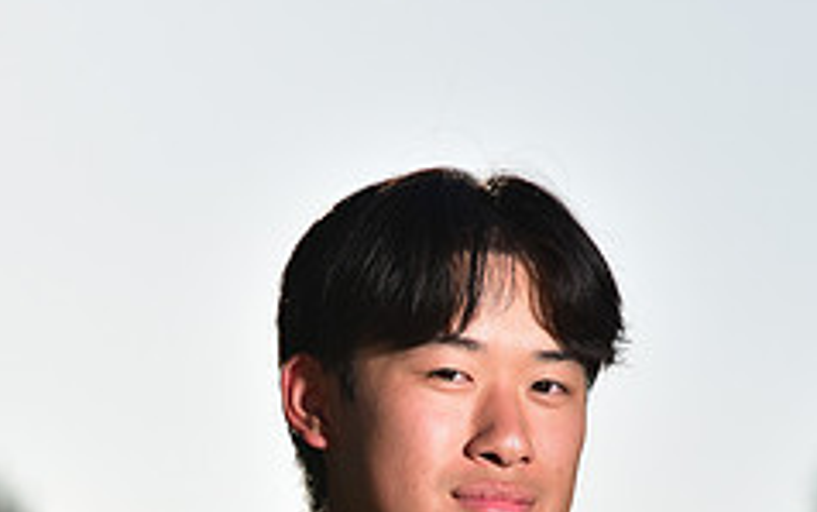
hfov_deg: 4.2
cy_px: 641
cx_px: 192
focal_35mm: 496
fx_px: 11049
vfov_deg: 2.6
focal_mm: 200
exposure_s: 1/250
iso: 64
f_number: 7.1
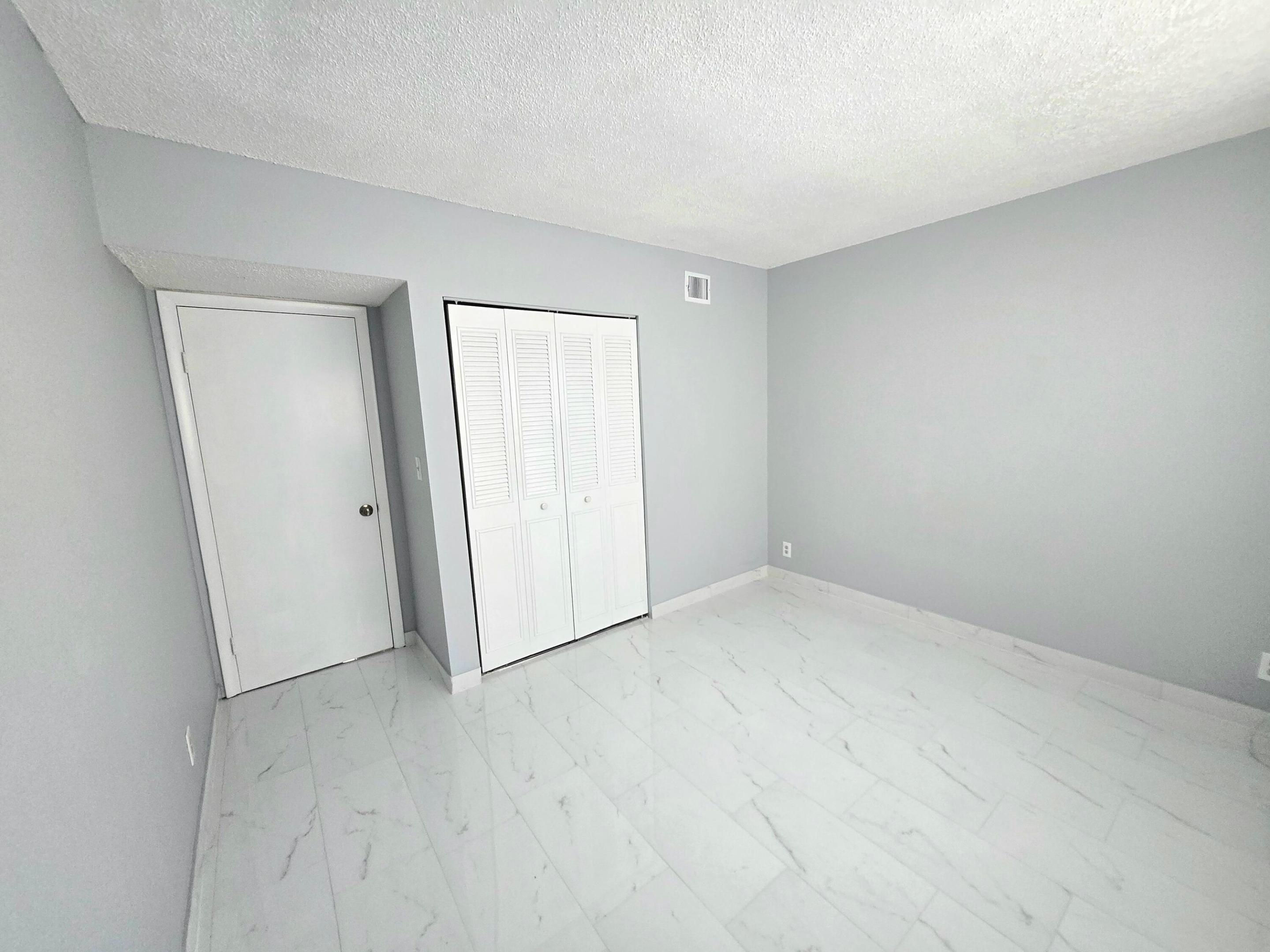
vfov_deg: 89.9
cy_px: 476
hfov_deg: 106.2
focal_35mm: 13
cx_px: 635
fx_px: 477
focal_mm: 1.7
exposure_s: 1/60.2
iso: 160
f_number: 2.2
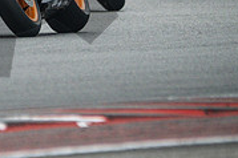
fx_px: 12853
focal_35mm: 1946
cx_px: -11
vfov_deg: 0.7
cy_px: -84
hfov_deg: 1.1
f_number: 5.6
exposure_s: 1/1600
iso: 1600
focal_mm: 400
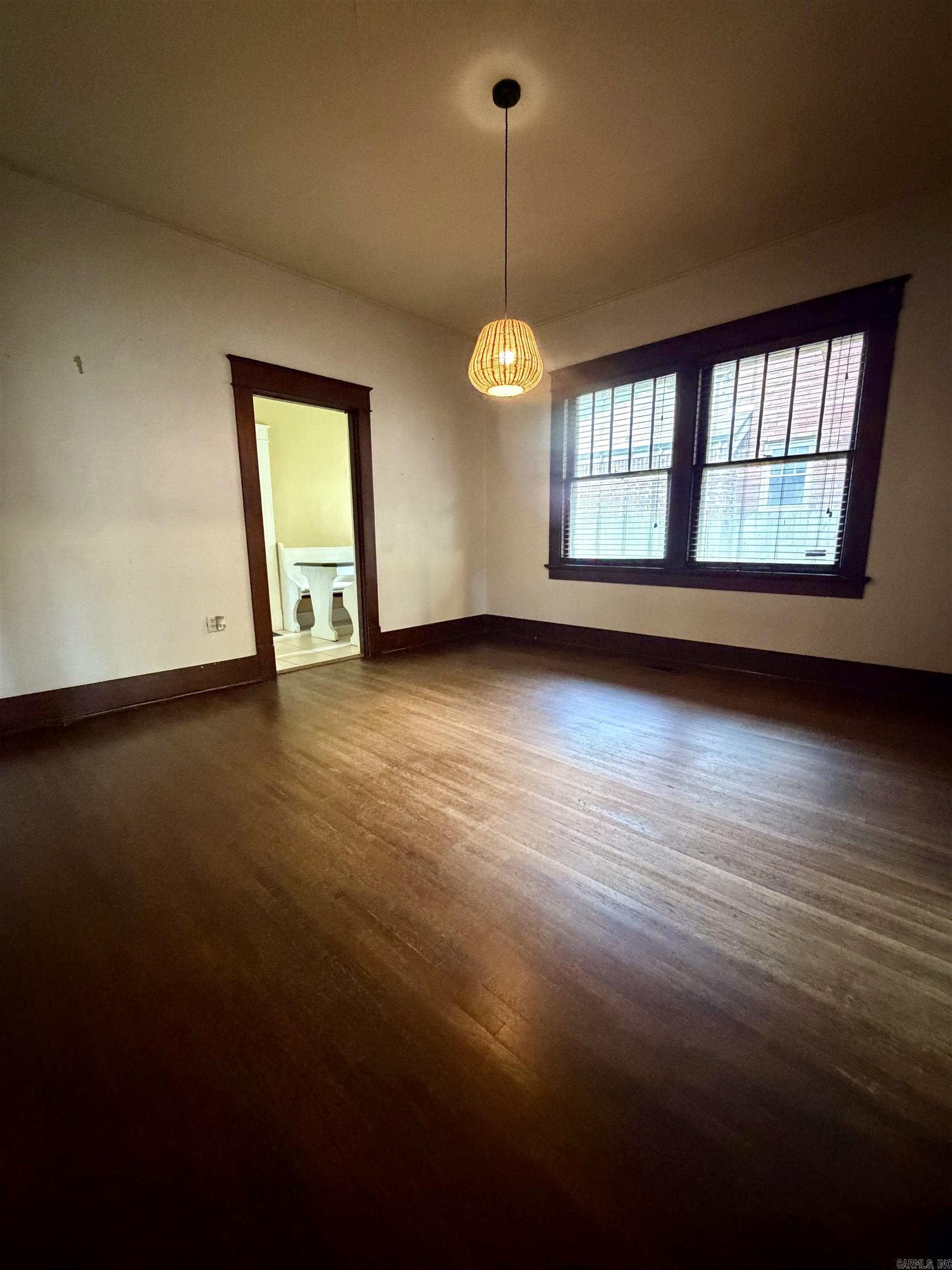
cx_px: 476
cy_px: 635
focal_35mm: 14
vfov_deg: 102.1
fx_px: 513
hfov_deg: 85.7
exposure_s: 1/40
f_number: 2.2
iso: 1250
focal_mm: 2.22
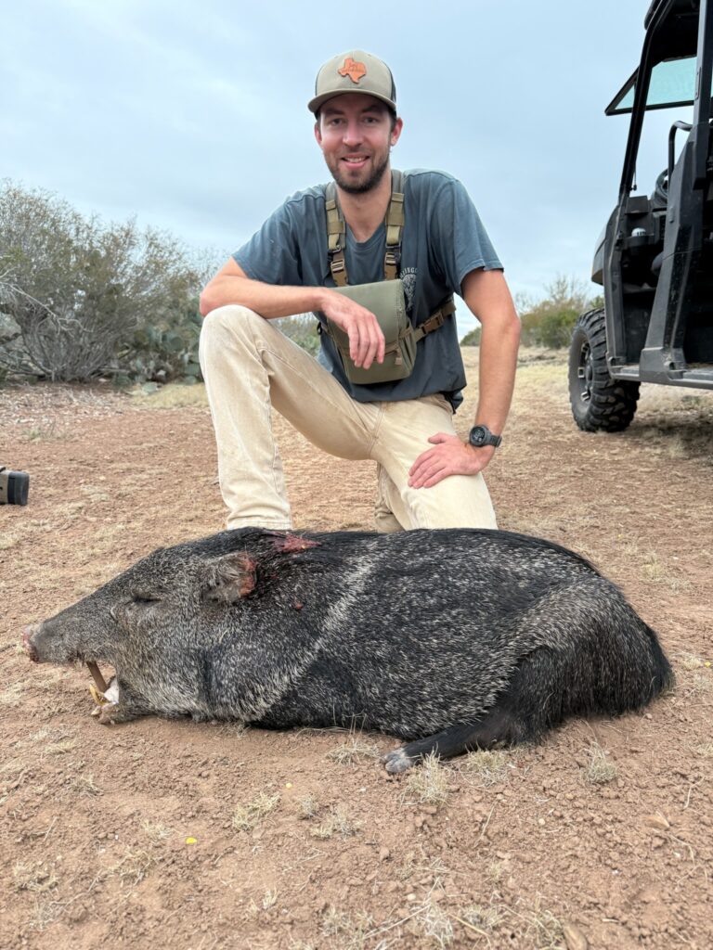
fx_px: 659
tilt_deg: -8.3
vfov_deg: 71.6
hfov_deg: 56.8
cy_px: 475
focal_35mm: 24
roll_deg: +1.4
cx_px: 356
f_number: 1.78
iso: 200
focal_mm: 6.76
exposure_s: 1/64
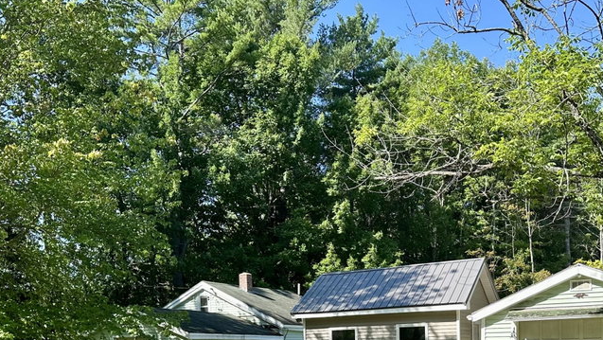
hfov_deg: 48.3
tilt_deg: -0.4
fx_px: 672
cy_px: 360
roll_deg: +1.4
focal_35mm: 42
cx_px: 309
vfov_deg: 26.5
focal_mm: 6.86
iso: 80
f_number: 1.78
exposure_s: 1/1692
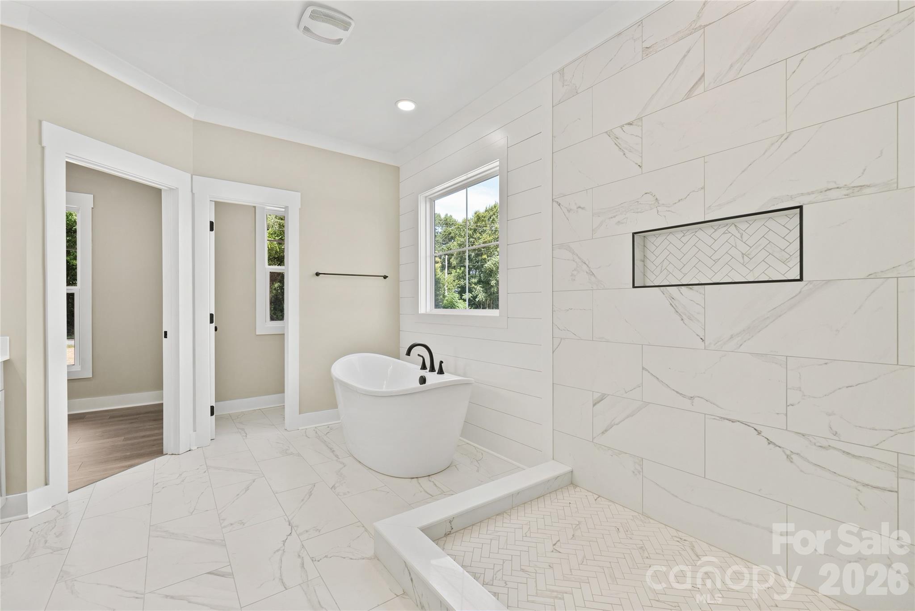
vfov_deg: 77.4
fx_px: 381
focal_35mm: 15
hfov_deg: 100.4
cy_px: 306
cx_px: 458
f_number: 11
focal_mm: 15
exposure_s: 1/2.5
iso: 100
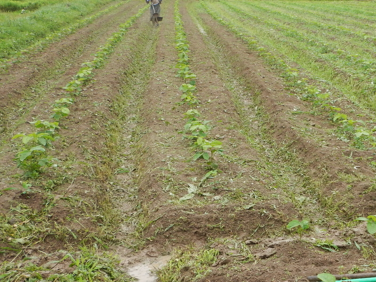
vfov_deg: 25.3
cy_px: 147
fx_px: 630
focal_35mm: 58
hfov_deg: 32.6
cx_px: 282
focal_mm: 6.1
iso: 125
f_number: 4.2
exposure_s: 1/200
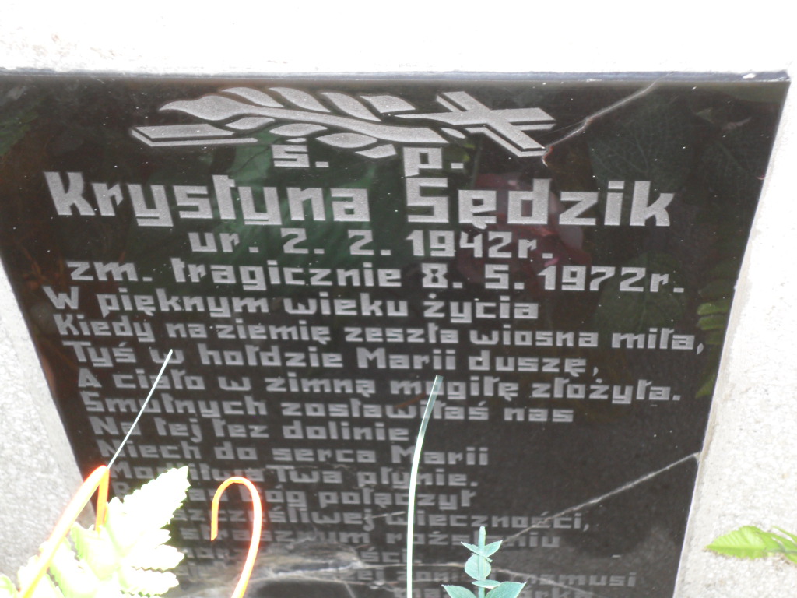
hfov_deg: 26.3
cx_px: 398
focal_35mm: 74
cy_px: 299
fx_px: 1704
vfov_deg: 19.9
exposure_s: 1/60
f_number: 3.9
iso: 120
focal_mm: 13.2
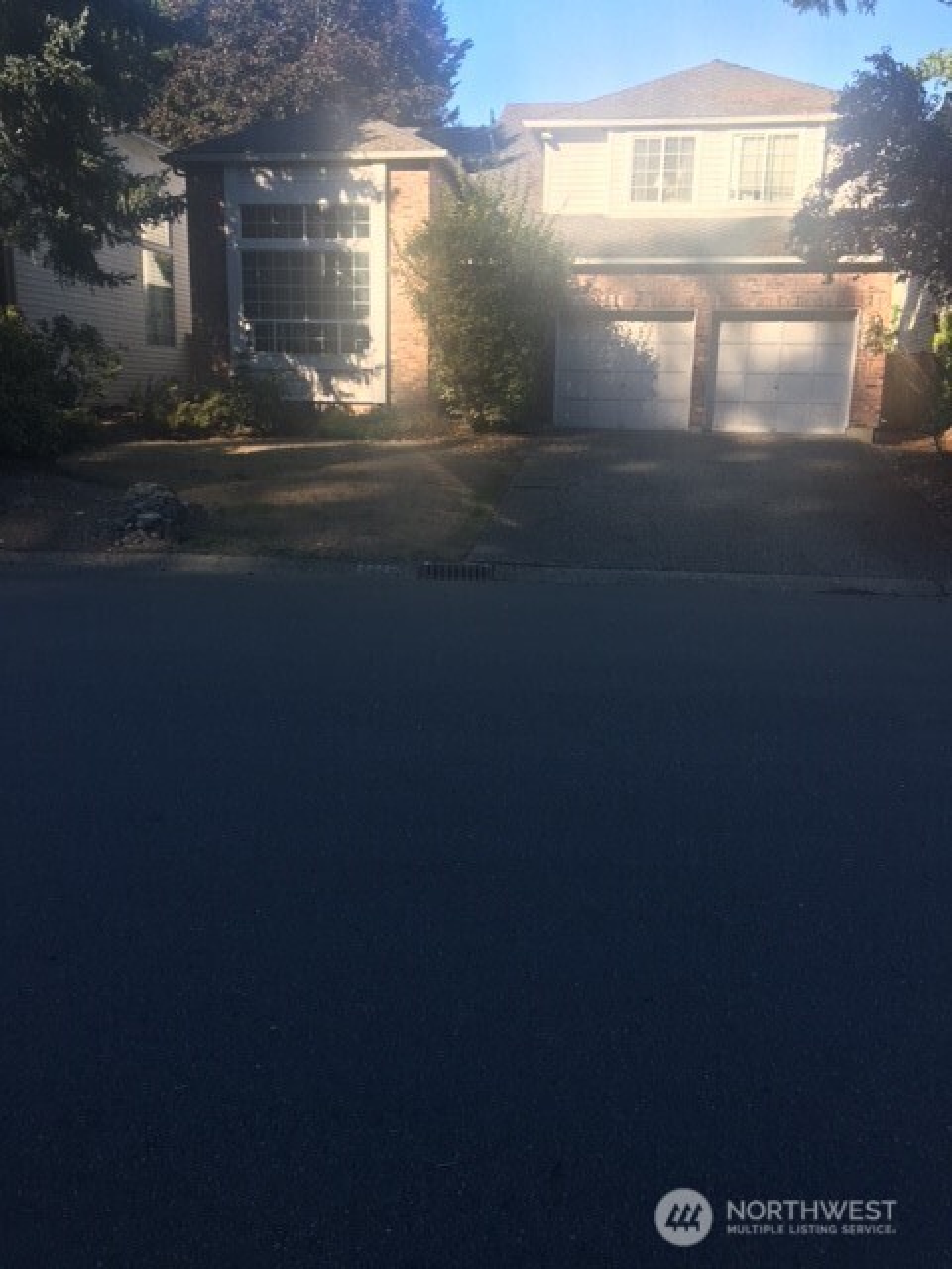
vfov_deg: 61.7
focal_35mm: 29
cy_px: 634
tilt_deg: -9.4
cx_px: 476
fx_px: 1063
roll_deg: -2.0
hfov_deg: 48.2
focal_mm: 4.15
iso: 25
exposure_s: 1/375
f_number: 2.2
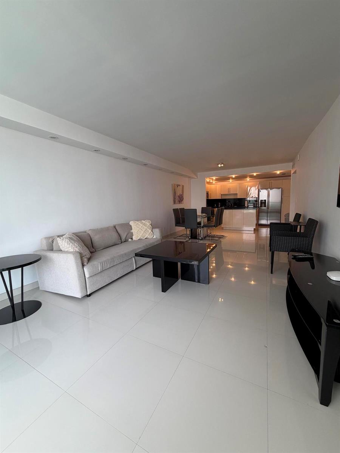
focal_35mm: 14
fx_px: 183
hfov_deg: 85.7
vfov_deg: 102.1
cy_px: 226
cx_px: 170
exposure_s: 1/121
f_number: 2.2
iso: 80
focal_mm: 2.22
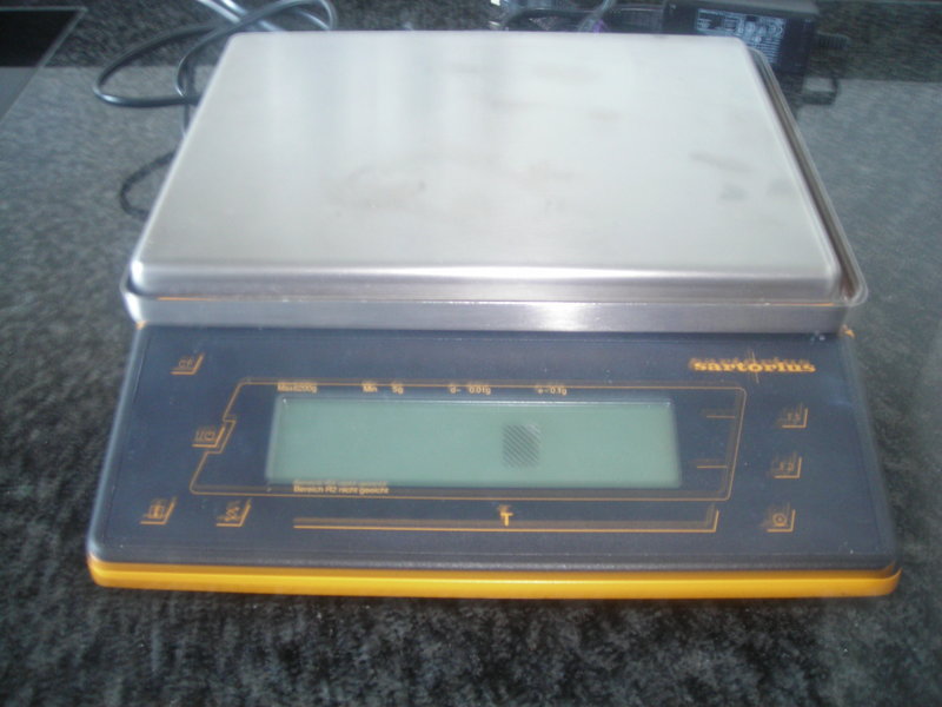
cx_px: 471
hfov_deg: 49.0
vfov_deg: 37.7
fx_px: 1034
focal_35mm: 38
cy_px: 354
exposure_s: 1/1.3
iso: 200
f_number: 3.2
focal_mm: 6.3
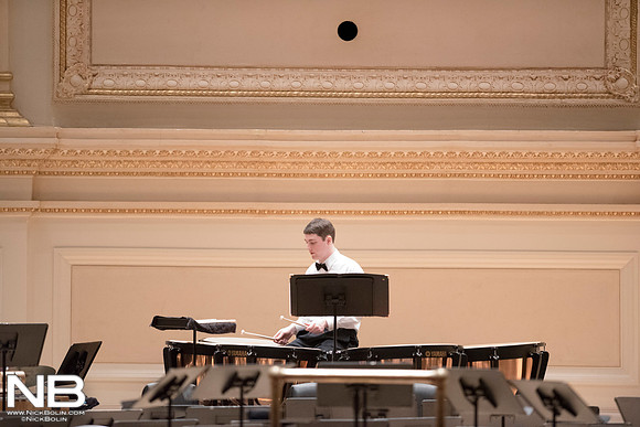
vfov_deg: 4.6
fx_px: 5334
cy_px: 214
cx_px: 320
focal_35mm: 300
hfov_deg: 6.9
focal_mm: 300
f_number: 2.8
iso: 12800
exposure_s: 1/320
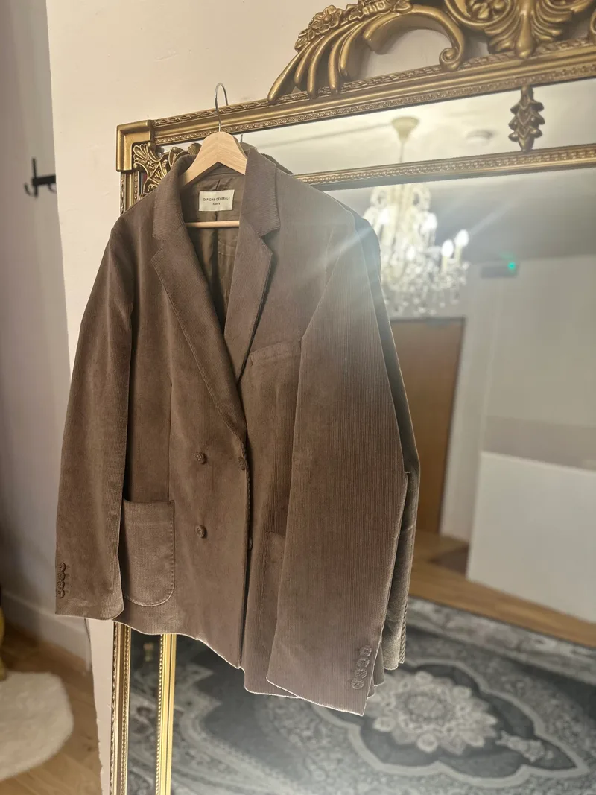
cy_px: 398
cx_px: 298
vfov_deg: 71.6
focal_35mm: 24
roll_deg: -0.7
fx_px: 551
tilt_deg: -11.3
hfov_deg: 56.8
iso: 160
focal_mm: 6.86
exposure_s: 1/50
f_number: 1.78
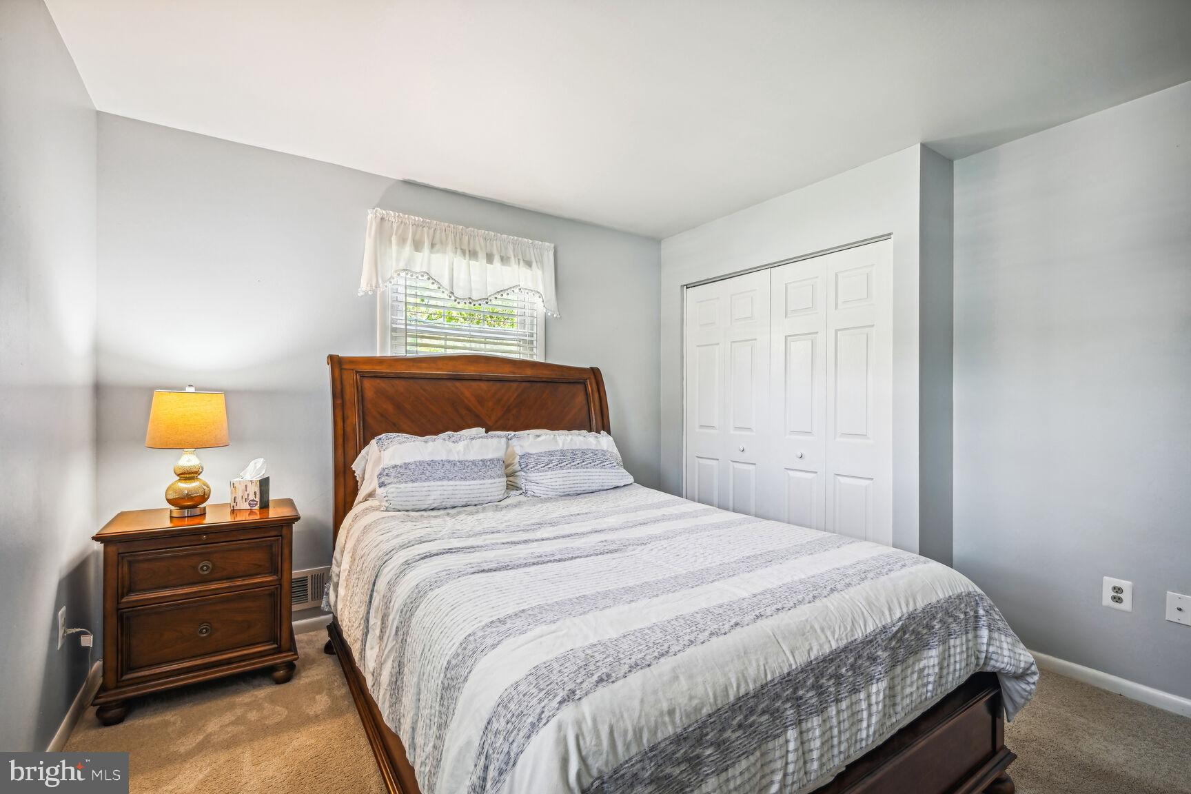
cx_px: 596
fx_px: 529
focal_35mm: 16
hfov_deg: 96.7
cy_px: 397
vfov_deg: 73.7
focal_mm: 16
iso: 200
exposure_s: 1/5
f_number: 9
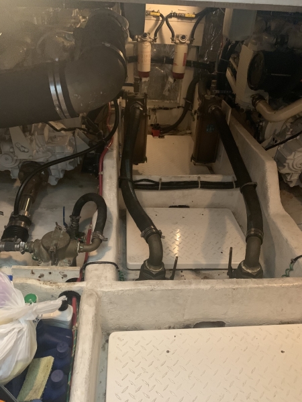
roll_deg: -2.7
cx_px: 151
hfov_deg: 53.1
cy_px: 201
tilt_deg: -31.4
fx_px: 302
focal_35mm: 26
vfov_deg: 67.3
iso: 640
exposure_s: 1/30
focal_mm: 4.25
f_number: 1.8
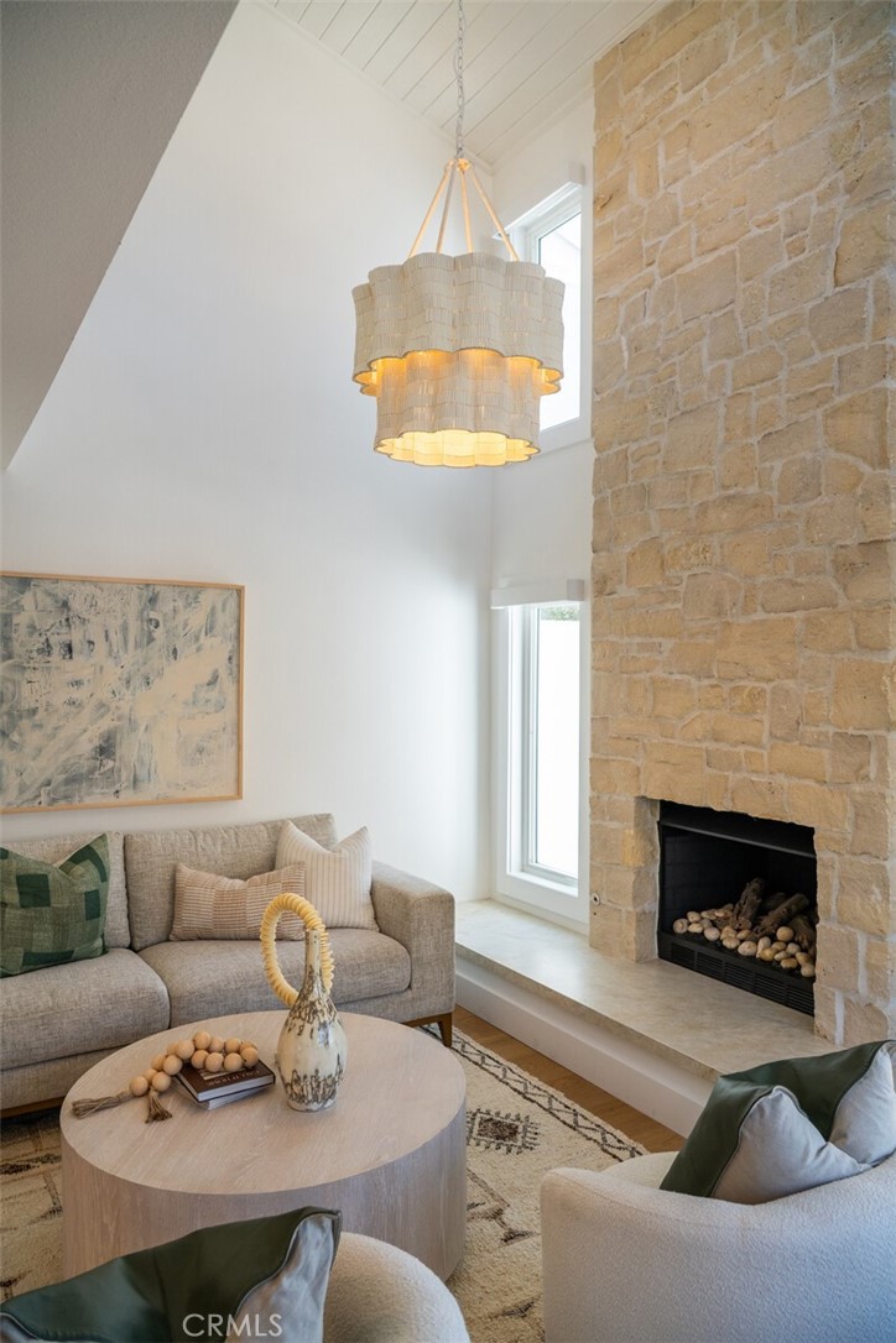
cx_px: 448
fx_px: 896
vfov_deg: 73.7
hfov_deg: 53.1
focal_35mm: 24
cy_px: 672
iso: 1000
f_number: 5
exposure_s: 1/250
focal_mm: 24
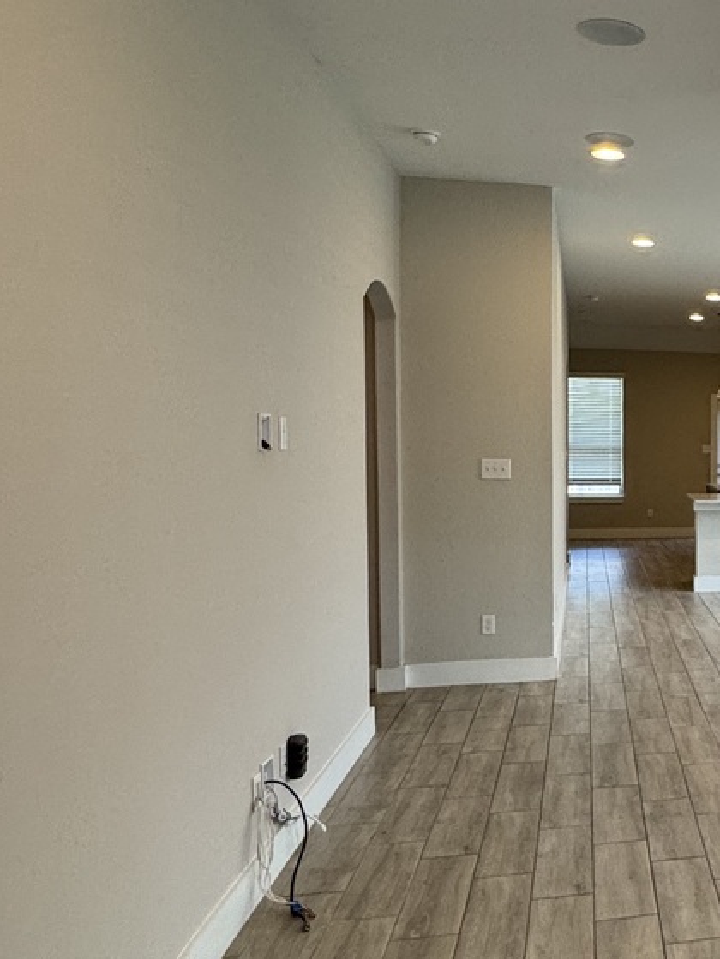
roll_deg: +0.1
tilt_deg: -2.4
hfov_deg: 33.0
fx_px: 998
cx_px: 850
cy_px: 493
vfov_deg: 51.3
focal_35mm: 36
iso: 160
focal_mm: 2.22
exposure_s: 1/120
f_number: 2.2
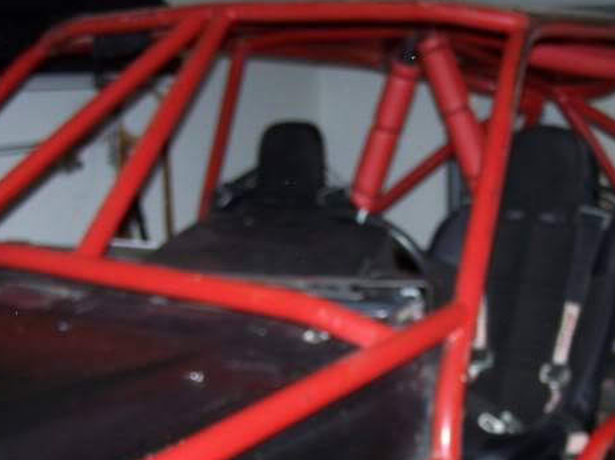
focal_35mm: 66
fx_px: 1172
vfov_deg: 22.0
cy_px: 353
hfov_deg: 29.3
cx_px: 371
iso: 80
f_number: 2.8
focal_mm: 6.3
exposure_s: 1/60
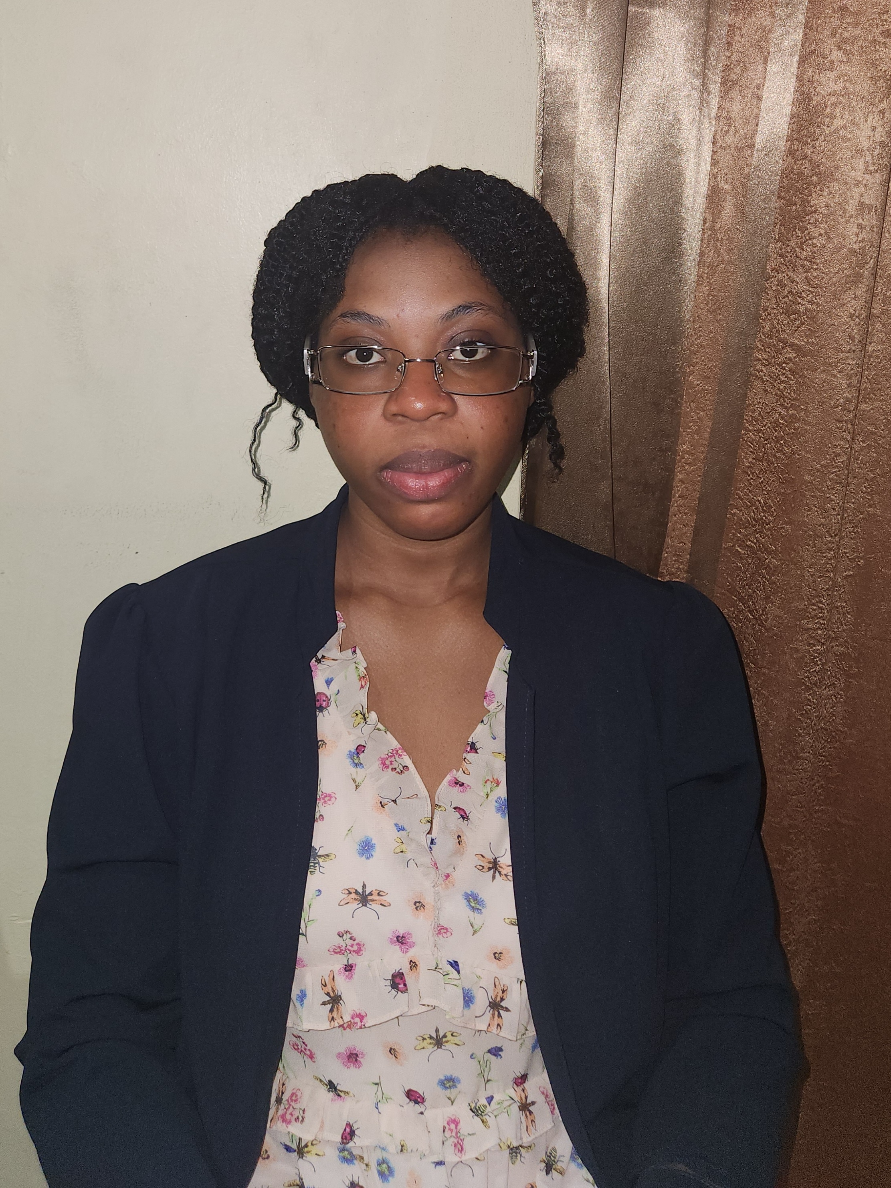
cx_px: 446
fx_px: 789
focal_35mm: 23
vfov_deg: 73.9
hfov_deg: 58.9
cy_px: 594
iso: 80
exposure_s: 1/47.2
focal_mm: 5.4
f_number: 1.8
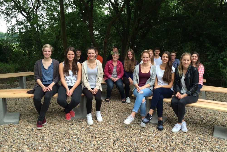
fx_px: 202
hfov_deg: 58.7
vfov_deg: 41.1
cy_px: 68
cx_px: 116
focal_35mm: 32
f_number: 2.2
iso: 32
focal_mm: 4.12
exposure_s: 1/233
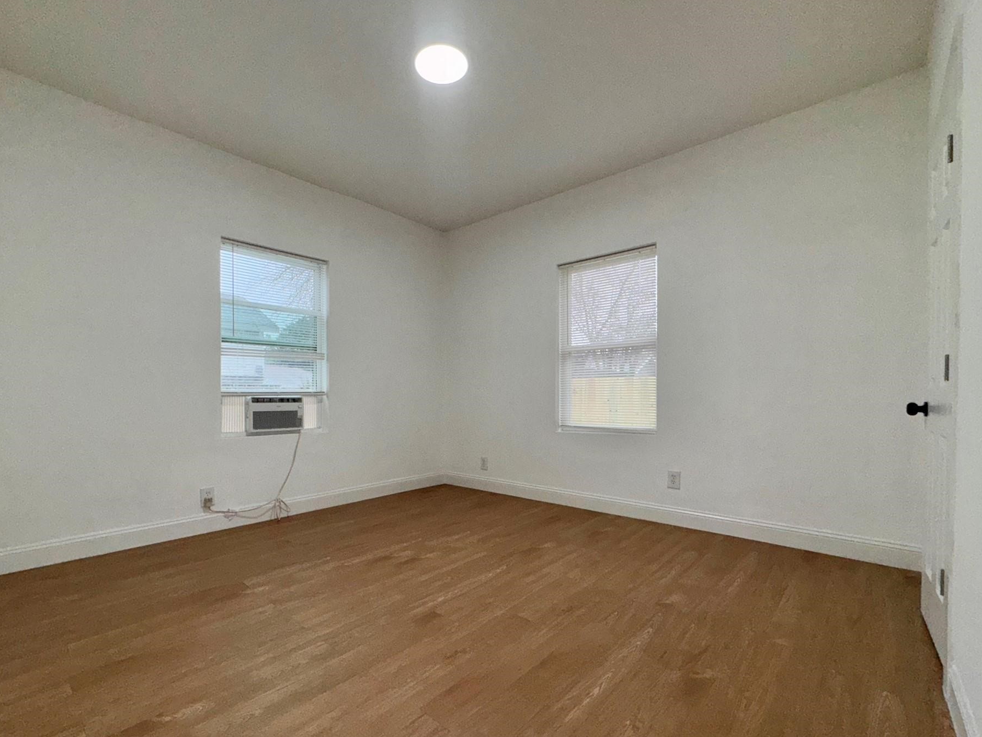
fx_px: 454
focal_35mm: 16
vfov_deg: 77.9
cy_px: 404
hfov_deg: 94.4
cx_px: 471
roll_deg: +0.7
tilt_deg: -0.8
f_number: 2.2
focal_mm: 2.22
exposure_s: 1/122
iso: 64
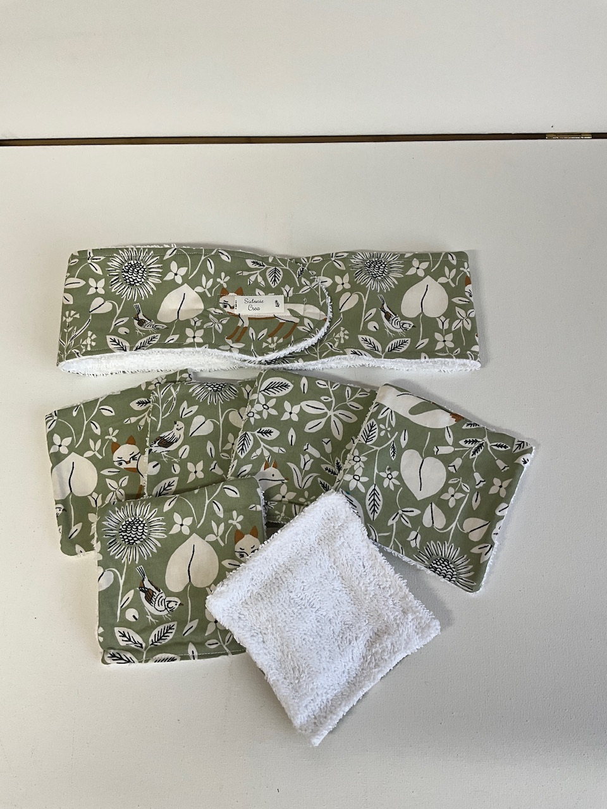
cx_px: 304
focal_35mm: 29
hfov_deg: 48.2
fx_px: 678
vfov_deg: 61.7
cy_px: 404
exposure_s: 1/100
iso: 50
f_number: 1.8
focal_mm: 3
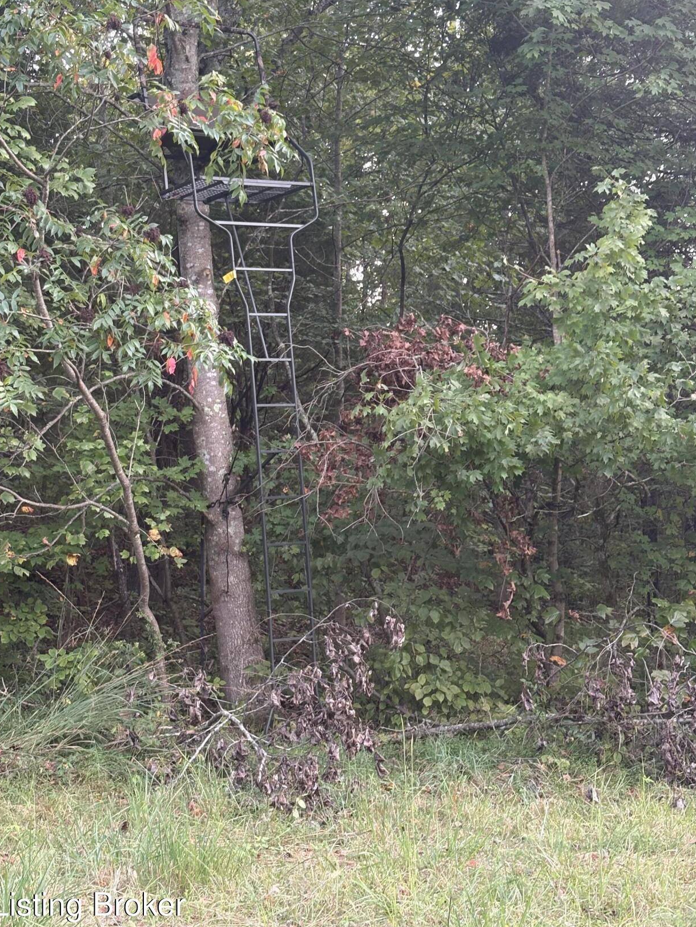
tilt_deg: +7.2
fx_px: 1716
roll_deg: +0.5
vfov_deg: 30.2
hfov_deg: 22.9
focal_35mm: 64
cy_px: 386
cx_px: 313
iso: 80
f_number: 1.6
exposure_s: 1/242
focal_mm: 5.96
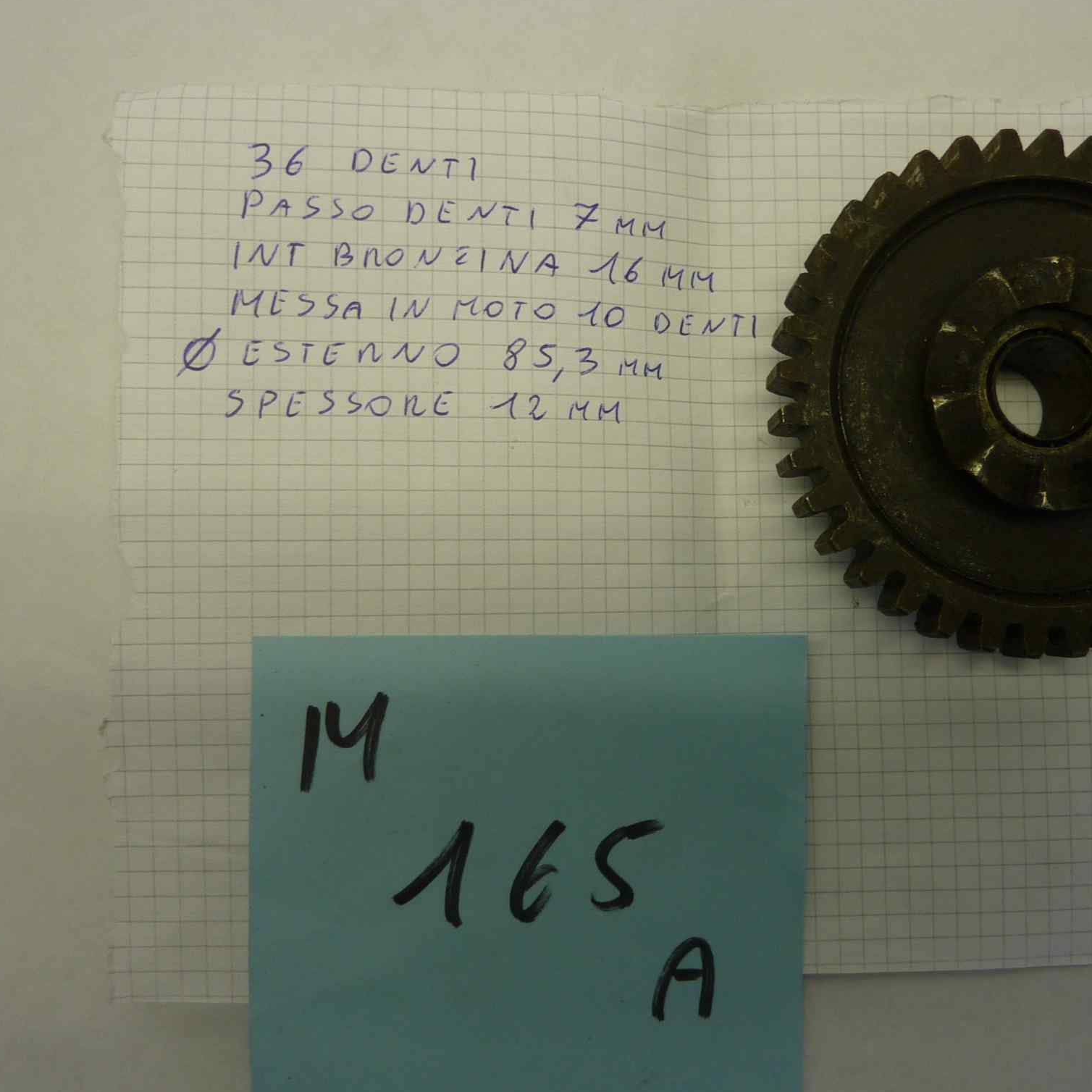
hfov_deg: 53.7
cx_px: 642
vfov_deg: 54.0
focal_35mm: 30
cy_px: 539
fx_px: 1071
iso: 80
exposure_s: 1/50
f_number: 3.3
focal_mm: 4.1
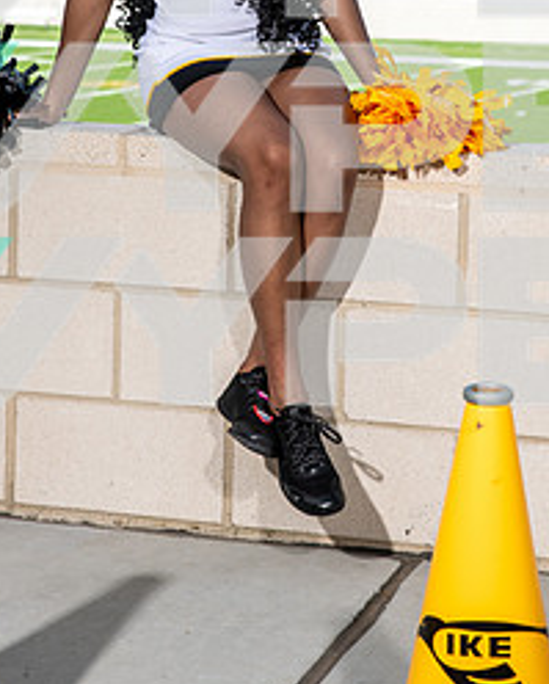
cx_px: 259
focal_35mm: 119
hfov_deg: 13.0
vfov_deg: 16.0
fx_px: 2412
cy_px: 130
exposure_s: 1/320
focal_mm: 70
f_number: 7.1
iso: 100
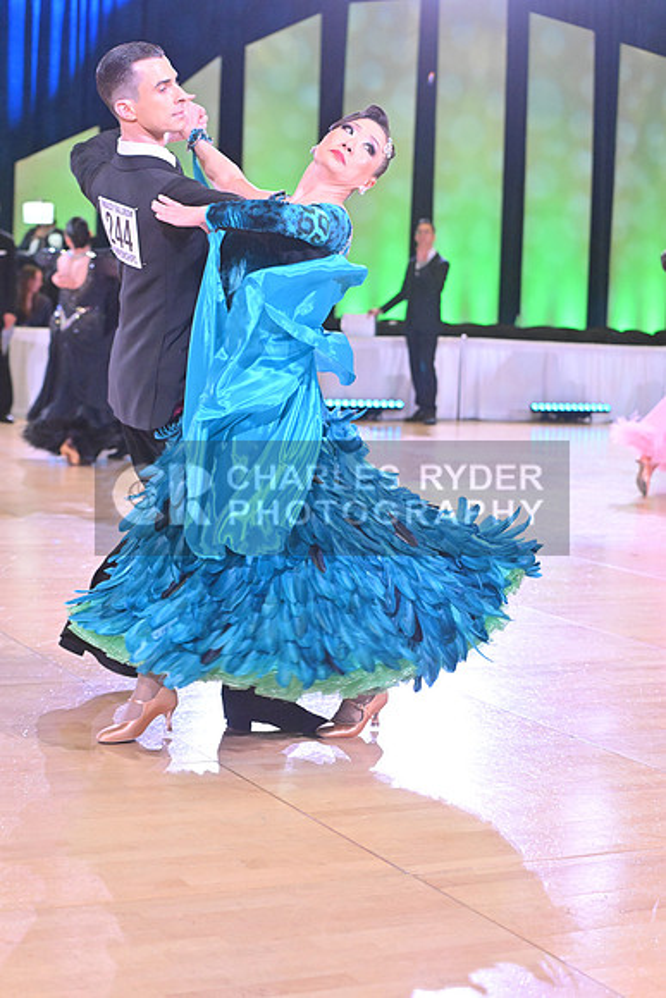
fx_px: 1941
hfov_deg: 19.5
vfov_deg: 28.8
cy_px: 499
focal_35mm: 70
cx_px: 333
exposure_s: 1/400
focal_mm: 70
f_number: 5
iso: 5000
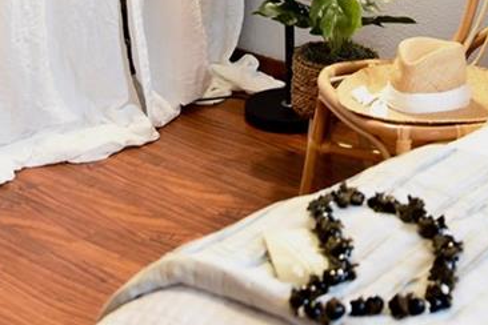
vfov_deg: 12.1
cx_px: 309
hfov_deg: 19.4
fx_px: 1423
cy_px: -243
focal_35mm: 105
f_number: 2.8
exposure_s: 1/125
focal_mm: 24
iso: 2500
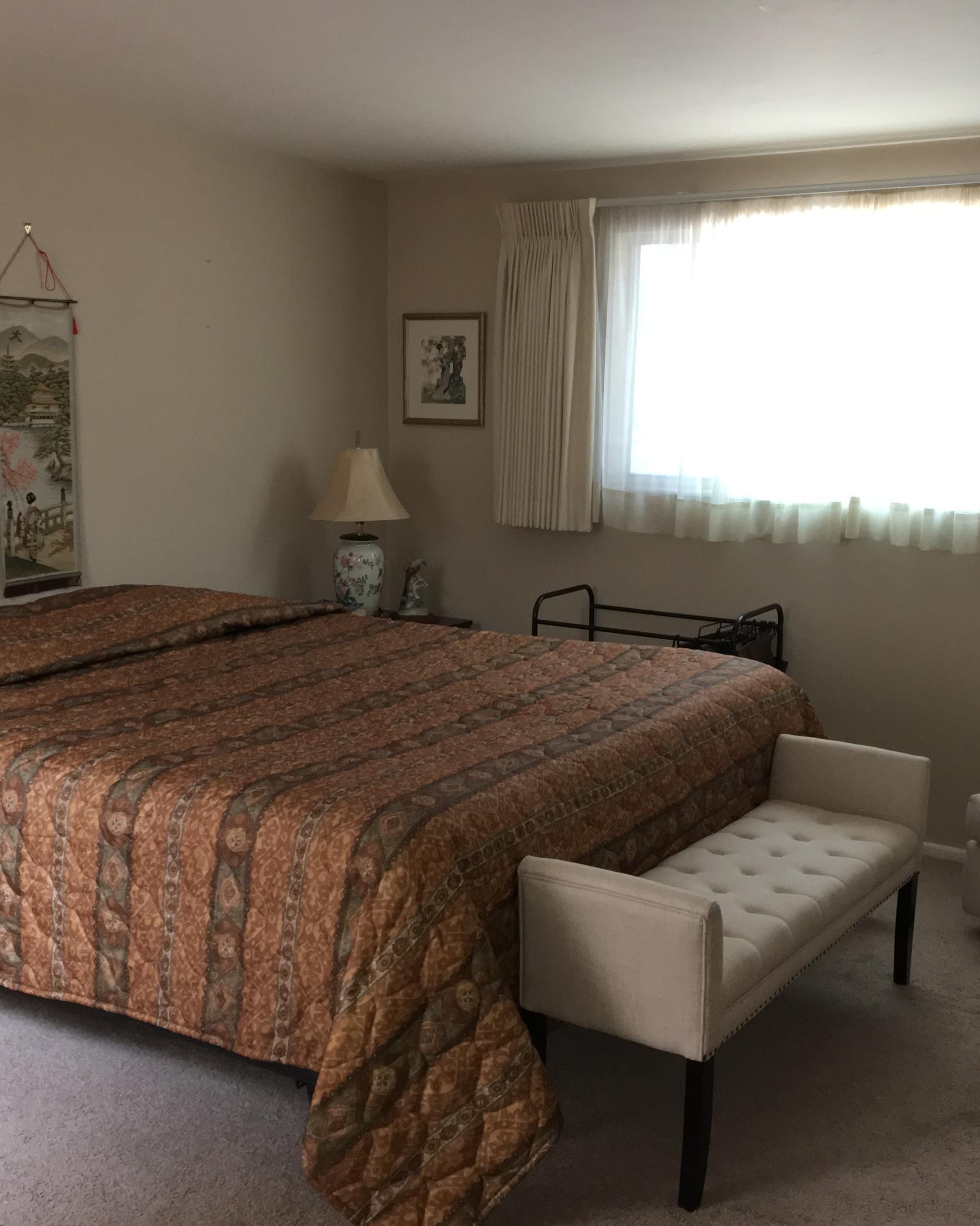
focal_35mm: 40
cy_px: 645
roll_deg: -0.7
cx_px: 471
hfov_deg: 37.3
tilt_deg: -10.1
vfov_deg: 45.8
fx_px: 1450
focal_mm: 4.15
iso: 125
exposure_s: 1/20
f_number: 2.2
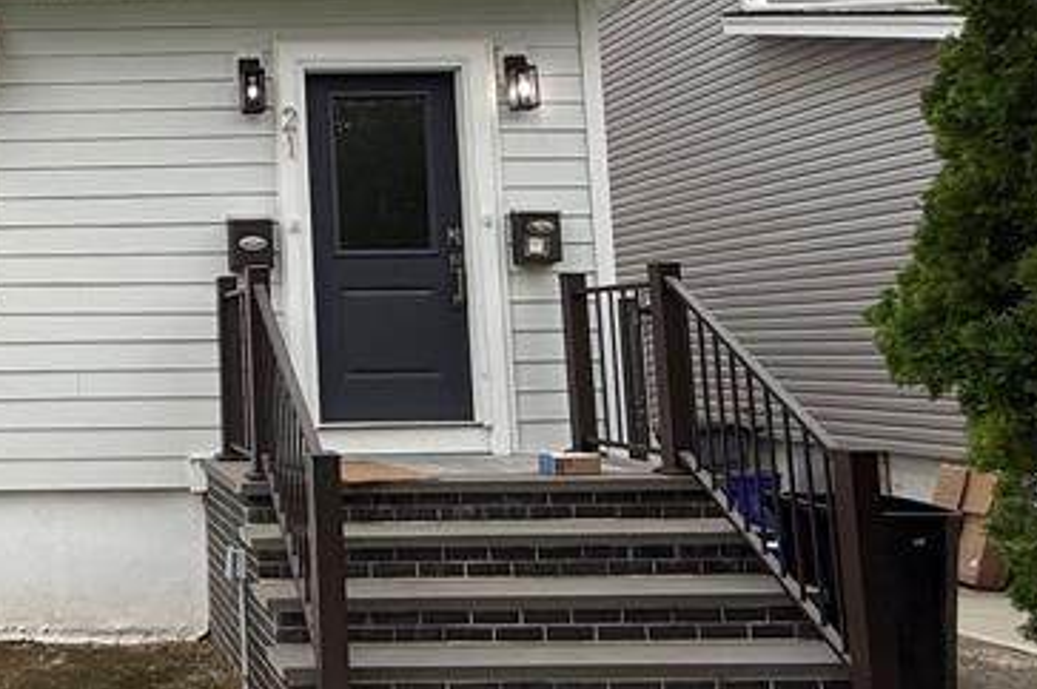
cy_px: 214
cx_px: 28
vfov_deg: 32.2
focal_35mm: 41
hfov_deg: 41.9
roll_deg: +0.6
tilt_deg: +7.5
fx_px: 1180
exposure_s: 1/304
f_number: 2.2
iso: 50
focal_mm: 2.22
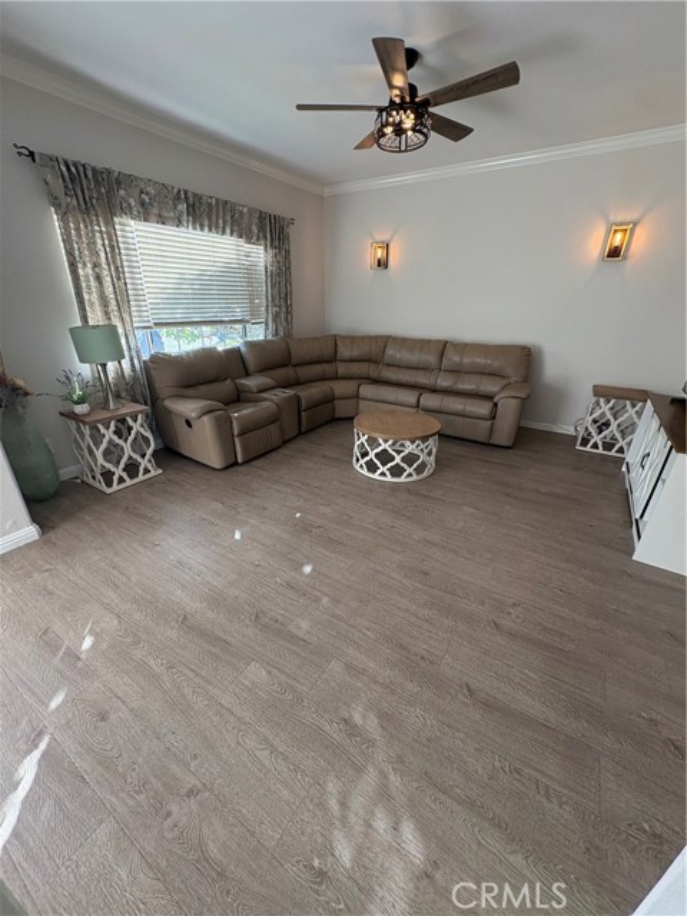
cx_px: 344
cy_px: 458
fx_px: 370
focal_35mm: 14
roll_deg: -0.6
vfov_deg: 102.1
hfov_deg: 85.7
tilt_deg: -23.7
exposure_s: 1/120
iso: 200
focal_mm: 2.22
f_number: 2.2
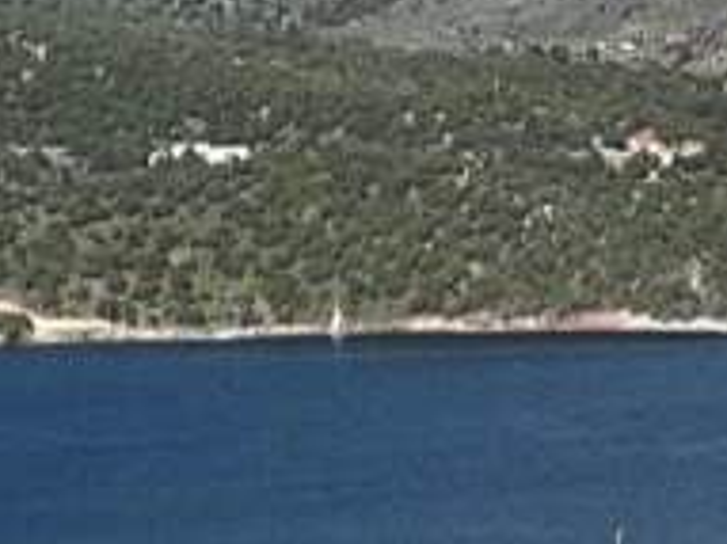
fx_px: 8668
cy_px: 1189
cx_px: 727
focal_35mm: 413
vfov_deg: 3.6
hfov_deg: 4.8
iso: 32
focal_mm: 9
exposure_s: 1/708
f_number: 2.8
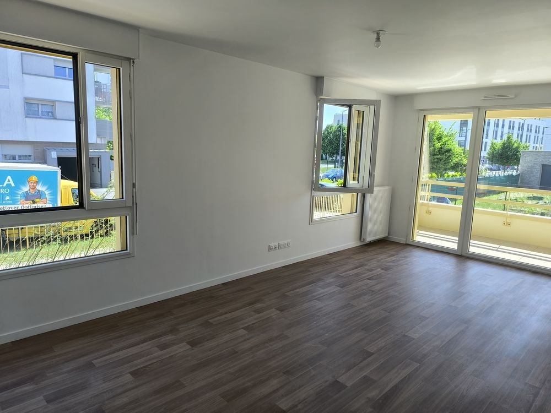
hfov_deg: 73.9
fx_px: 366
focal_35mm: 23
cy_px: 206
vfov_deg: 58.9
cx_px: 276
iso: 50
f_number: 1.65
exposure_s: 1/249
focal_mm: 6.14
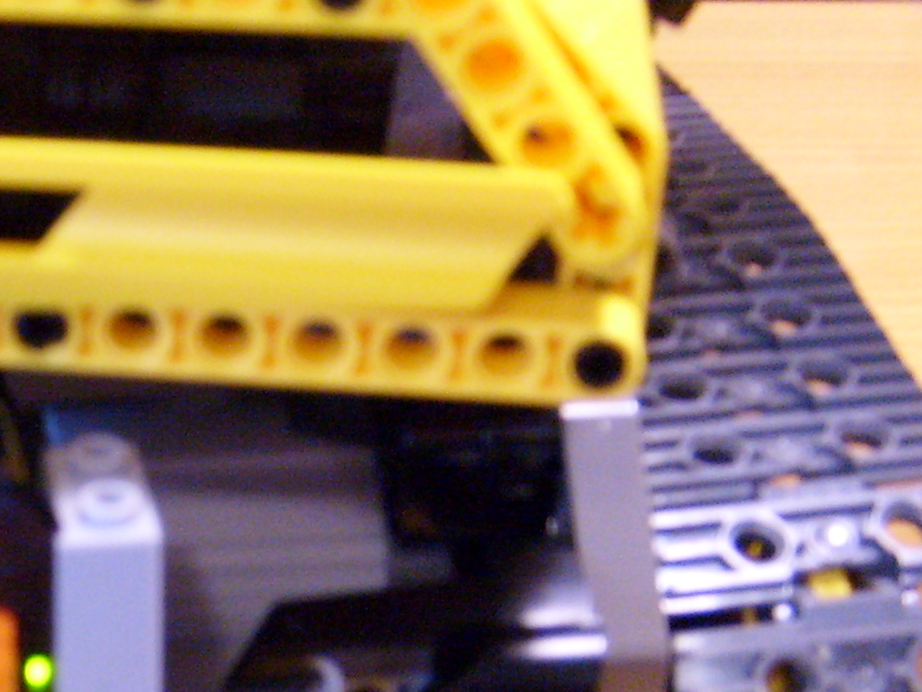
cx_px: -38
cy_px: 676
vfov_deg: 16.1
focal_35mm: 90
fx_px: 2397
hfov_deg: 20.9
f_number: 2.8
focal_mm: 5.8
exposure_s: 1/15
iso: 200
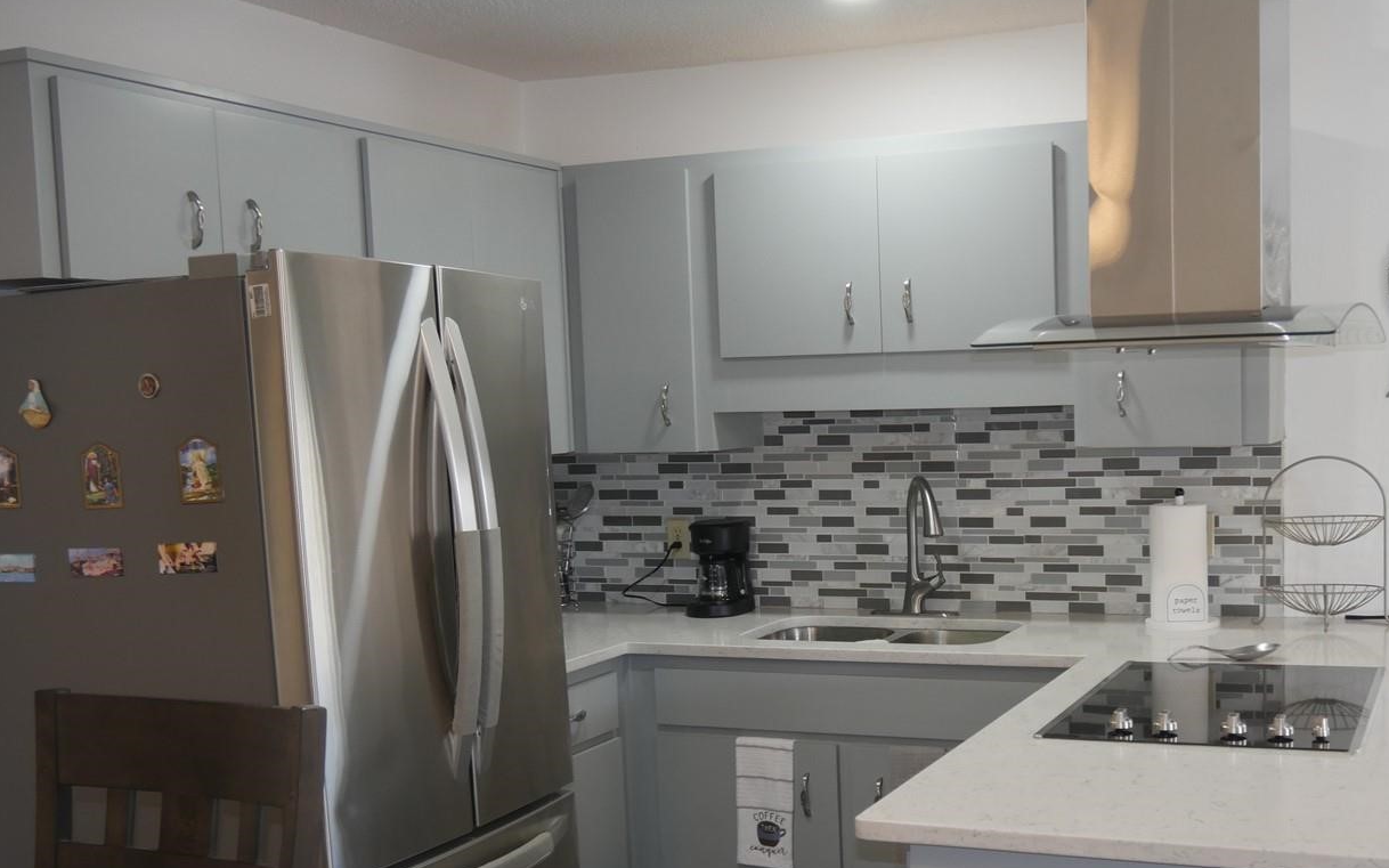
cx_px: 892
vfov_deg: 32.5
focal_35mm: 39
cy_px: 582
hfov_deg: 49.8
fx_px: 1476
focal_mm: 14
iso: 400
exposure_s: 1/60
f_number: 3.5
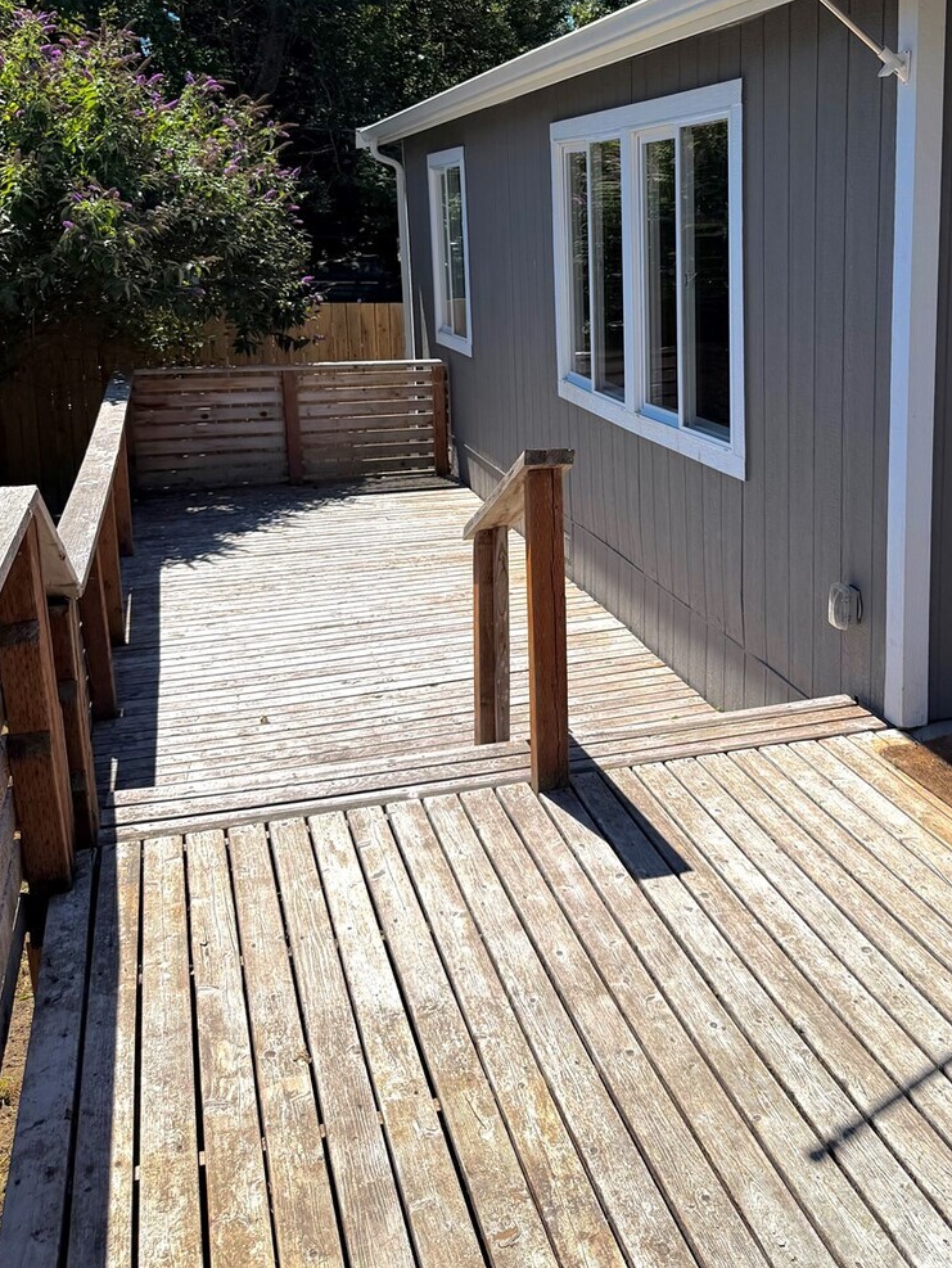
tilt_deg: -9.5
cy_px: 428
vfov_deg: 51.7
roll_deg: -0.9
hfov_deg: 39.9
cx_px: 681
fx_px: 1283
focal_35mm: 35
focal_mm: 6.76
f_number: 1.78
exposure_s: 1/6173
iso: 80
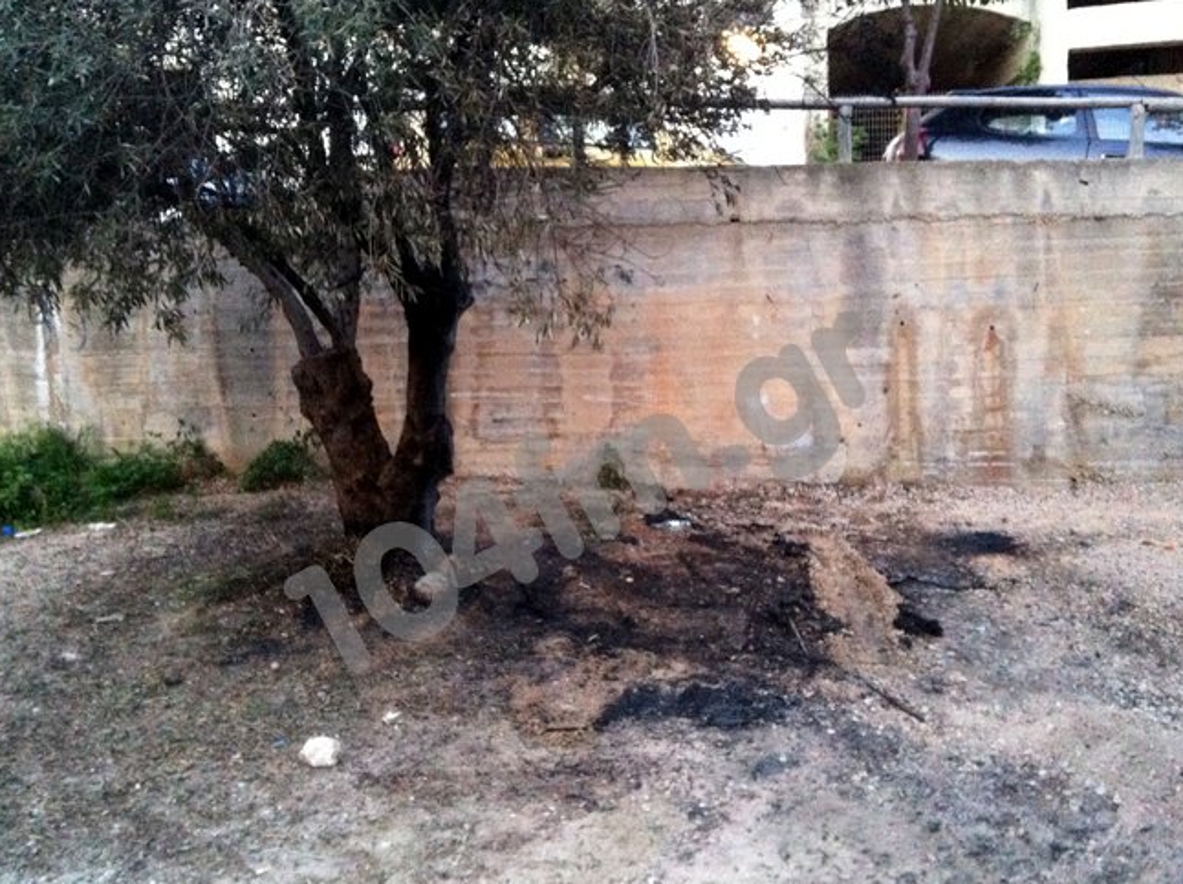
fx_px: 1331
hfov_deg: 47.9
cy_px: 425
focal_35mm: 39
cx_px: 575
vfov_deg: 36.7
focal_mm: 3.85
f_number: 2.8
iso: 640
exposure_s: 1/15
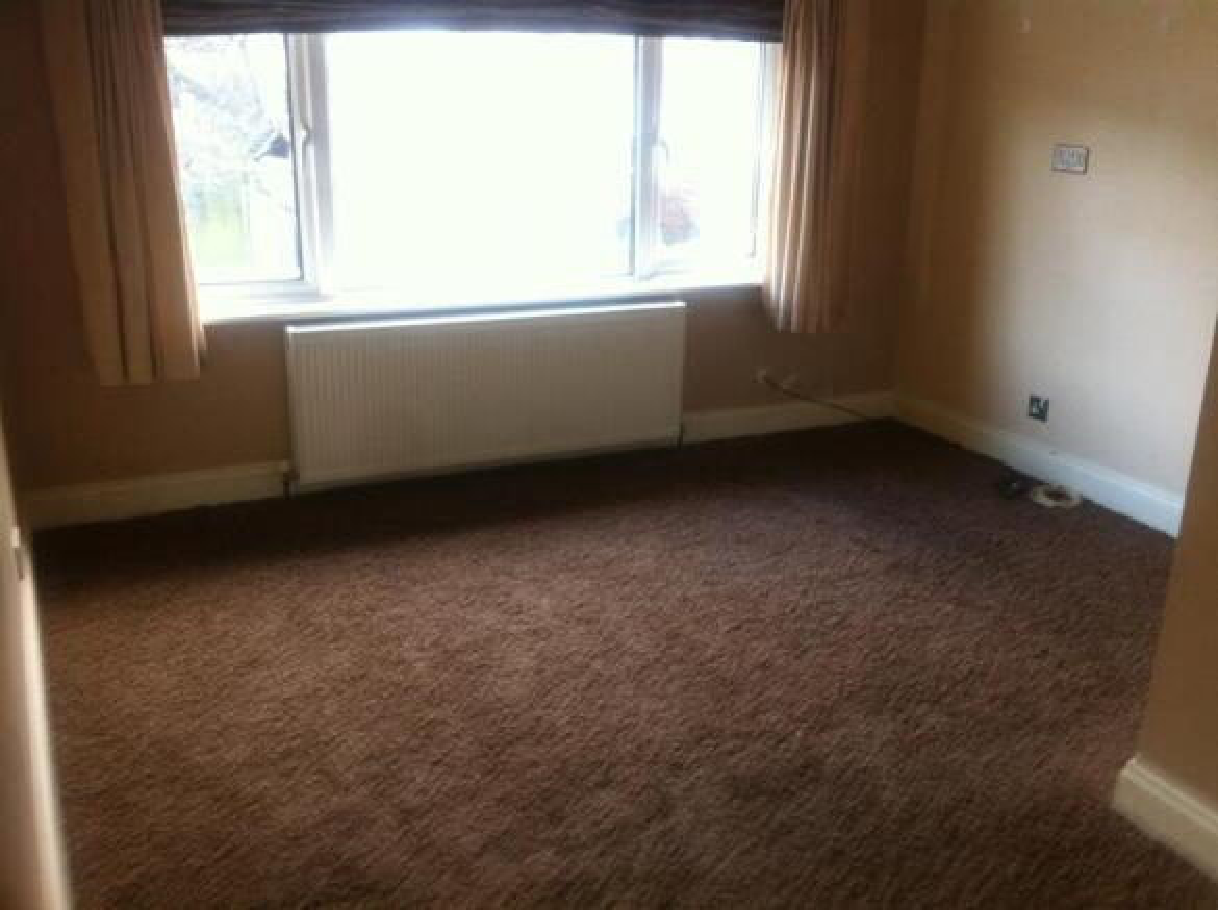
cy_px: 455
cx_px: 609
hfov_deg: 52.7
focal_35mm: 35
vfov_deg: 40.6
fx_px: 1230
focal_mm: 3.85
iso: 125
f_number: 2.8
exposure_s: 1/17
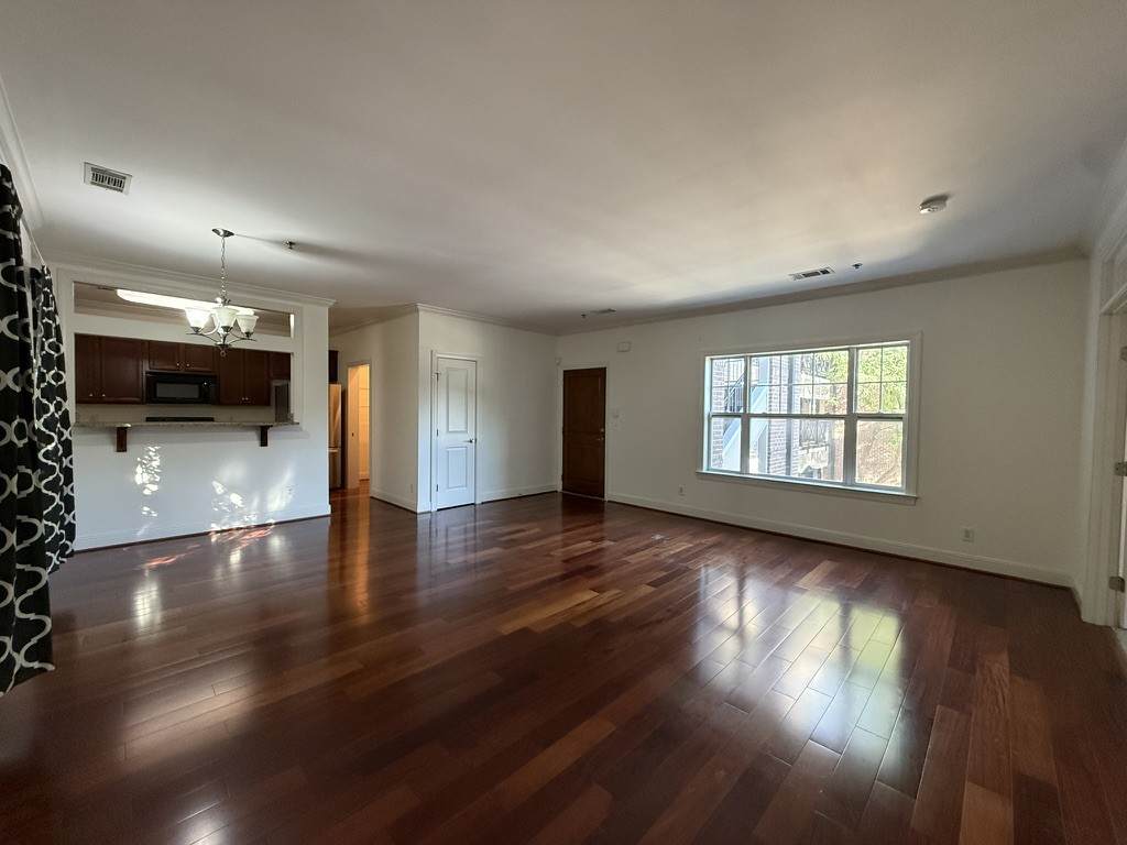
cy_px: 422
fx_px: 456
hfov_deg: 102.1
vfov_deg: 85.7
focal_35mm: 14
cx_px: 564
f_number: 2.2
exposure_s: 1/120
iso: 640
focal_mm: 2.22
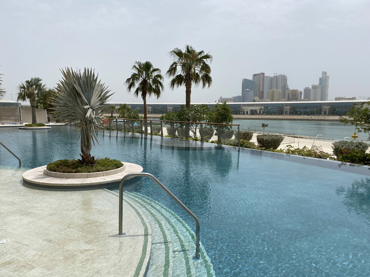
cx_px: 185
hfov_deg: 67.3
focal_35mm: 26
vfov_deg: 53.1
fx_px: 278
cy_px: 138
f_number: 1.8
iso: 32
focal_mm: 4.25
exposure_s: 1/6410
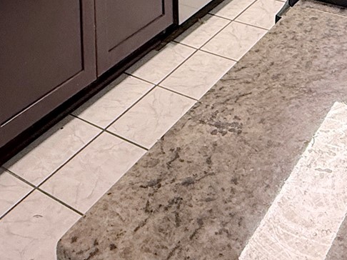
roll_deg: +1.6
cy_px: -195
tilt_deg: -4.8
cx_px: 143
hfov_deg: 32.6
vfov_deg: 19.3
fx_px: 591
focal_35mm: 59
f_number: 2.2
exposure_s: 1/120
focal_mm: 2.22
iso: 320
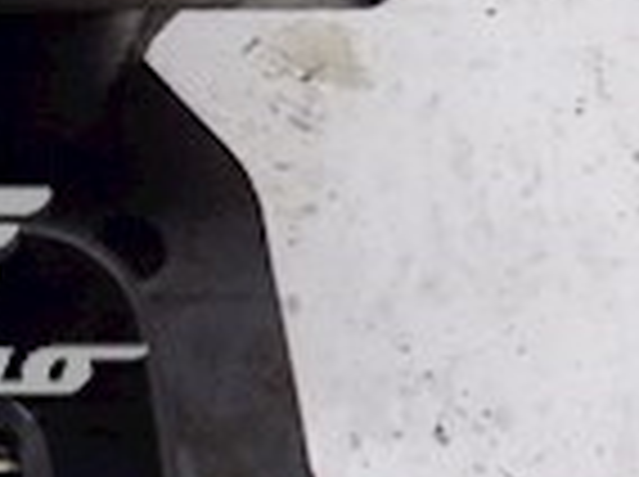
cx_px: -396
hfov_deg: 16.7
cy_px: 324
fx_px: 1917
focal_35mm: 104
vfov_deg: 14.2
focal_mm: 4
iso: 640
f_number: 3.1
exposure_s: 1/125
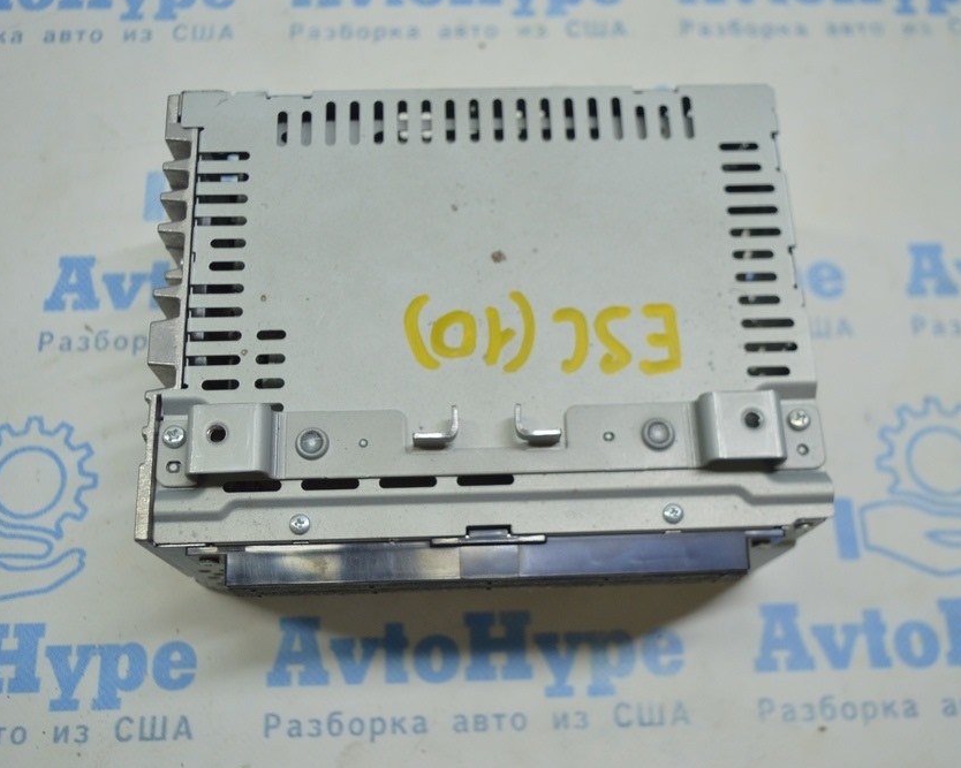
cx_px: 456
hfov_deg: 47.9
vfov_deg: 39.1
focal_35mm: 38
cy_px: 378
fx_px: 1081
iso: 400
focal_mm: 22
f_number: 3.8
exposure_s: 1/100
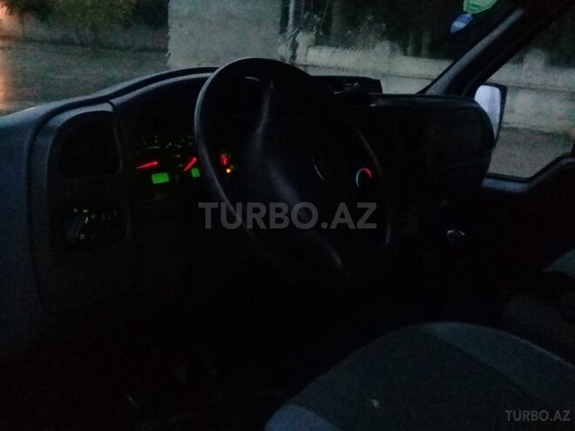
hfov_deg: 58.4
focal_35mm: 31
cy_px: 216
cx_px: 288
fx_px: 515
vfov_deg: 45.4
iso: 1250
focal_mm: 3.3
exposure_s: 1/17
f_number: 2.2
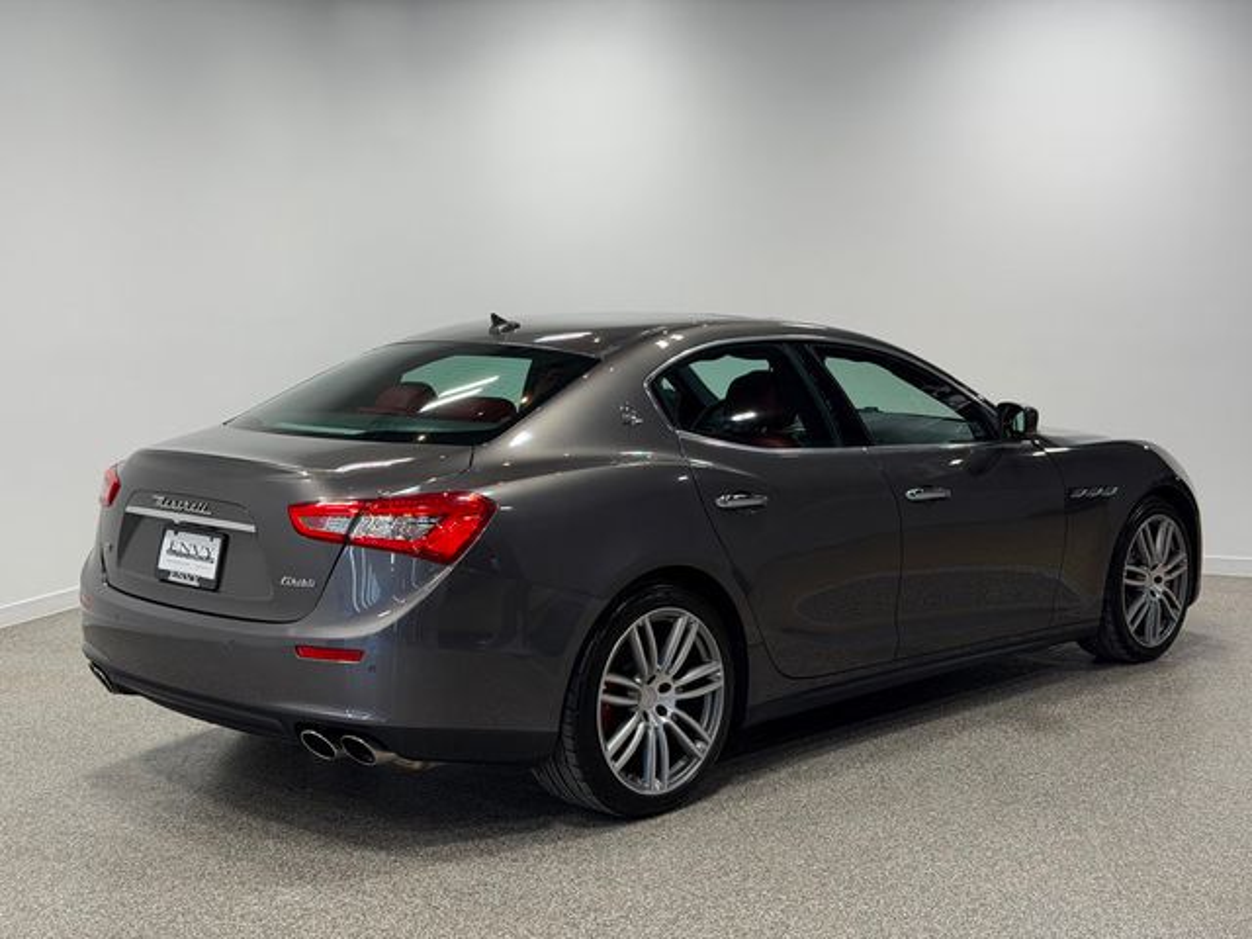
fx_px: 1736
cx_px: 626
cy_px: 470
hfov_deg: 39.7
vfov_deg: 30.3
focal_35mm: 48
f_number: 1.78
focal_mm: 6.76
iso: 64
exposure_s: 1/280
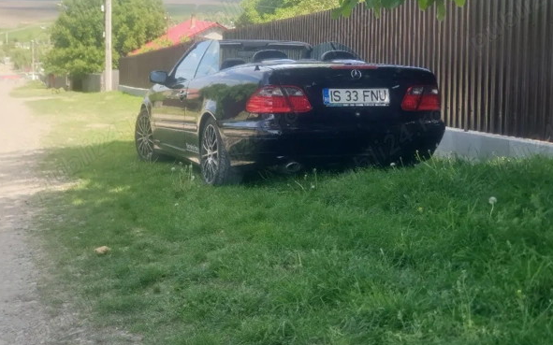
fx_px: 844
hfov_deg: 36.3
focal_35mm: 56
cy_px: 155
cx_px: 276
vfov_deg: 23.1
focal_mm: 6
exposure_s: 1/323
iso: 100
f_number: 2.4
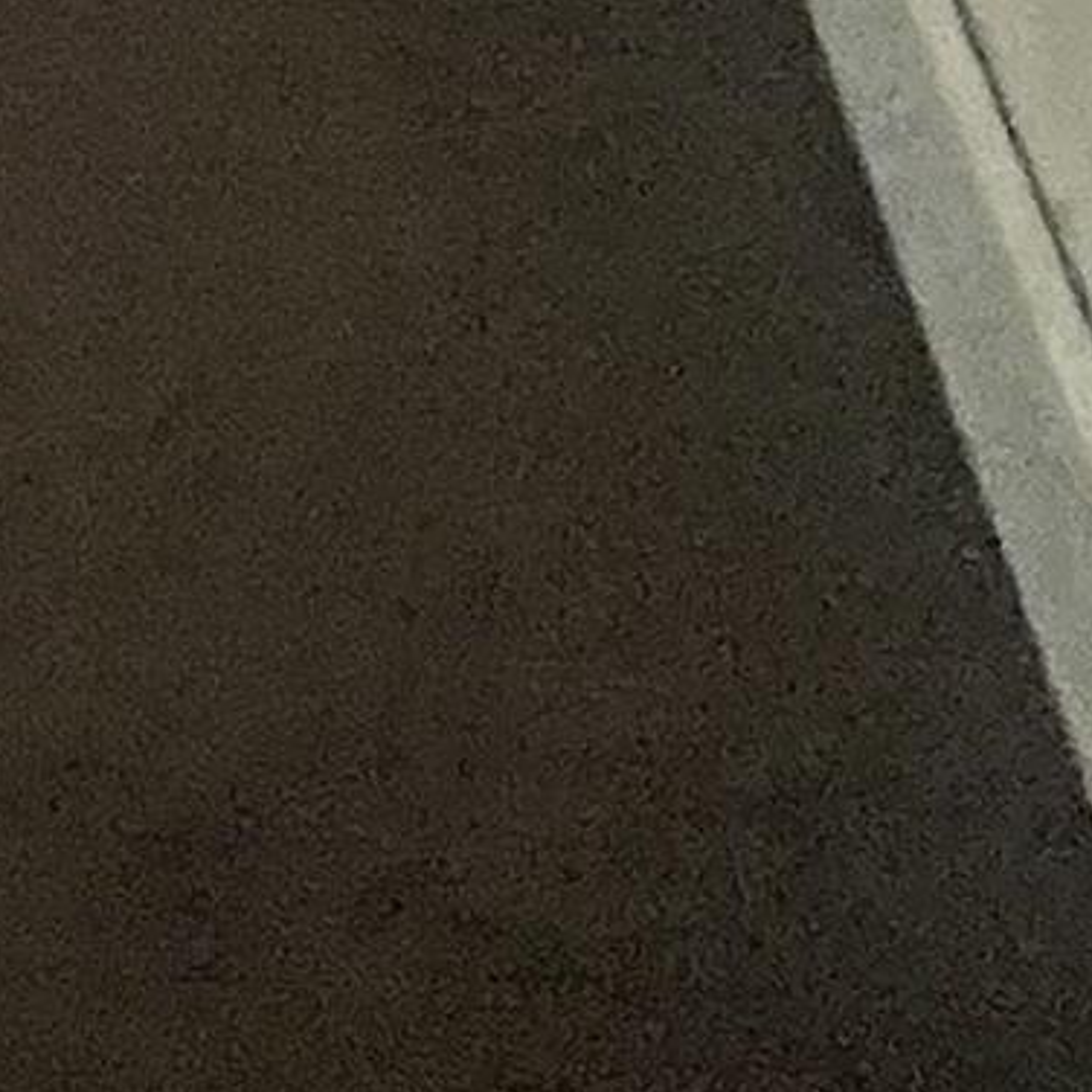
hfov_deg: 12.0
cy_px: -1496
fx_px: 3355
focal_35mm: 94
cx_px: -1969
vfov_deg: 13.6
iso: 800
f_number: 1.8
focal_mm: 1.57
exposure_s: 1/60
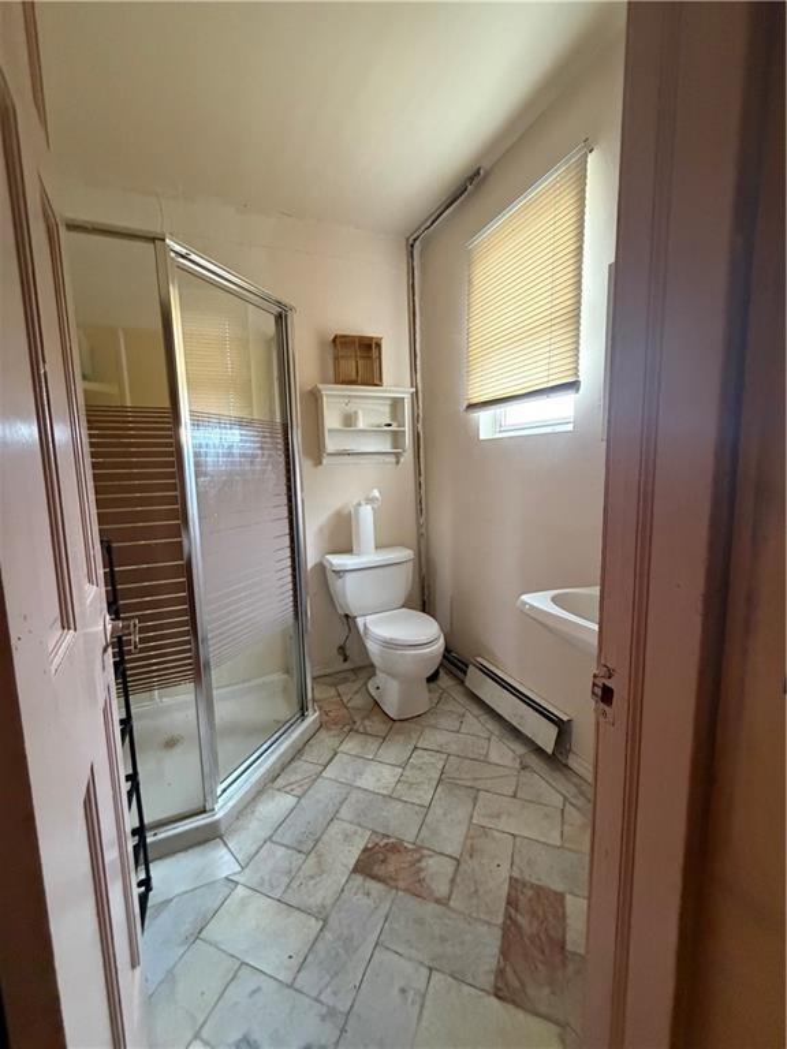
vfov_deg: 102.1
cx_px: 394
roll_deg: -0.1
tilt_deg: -5.7
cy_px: 524
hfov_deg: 85.7
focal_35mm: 14
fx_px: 424
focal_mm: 2.22
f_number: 2.2
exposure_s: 1/60
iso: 800
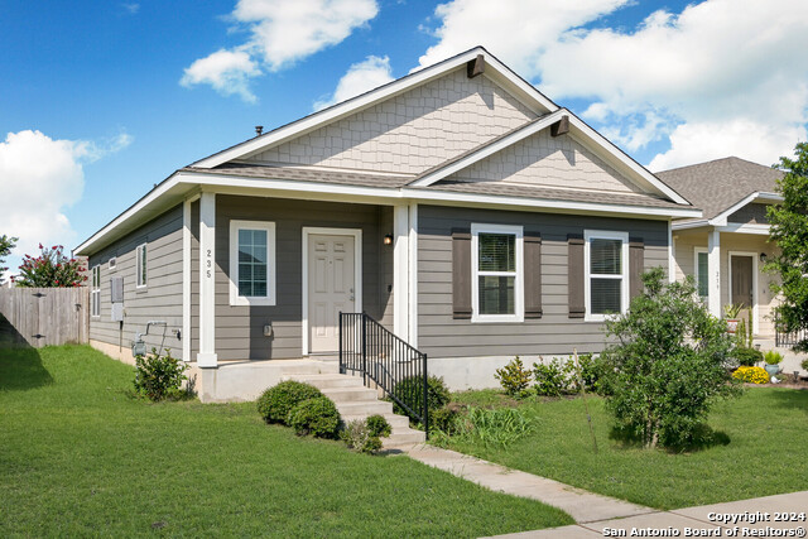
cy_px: 270
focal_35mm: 36
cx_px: 404
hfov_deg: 53.1
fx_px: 808
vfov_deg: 36.9
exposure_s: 1/320
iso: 160
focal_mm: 24
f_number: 14
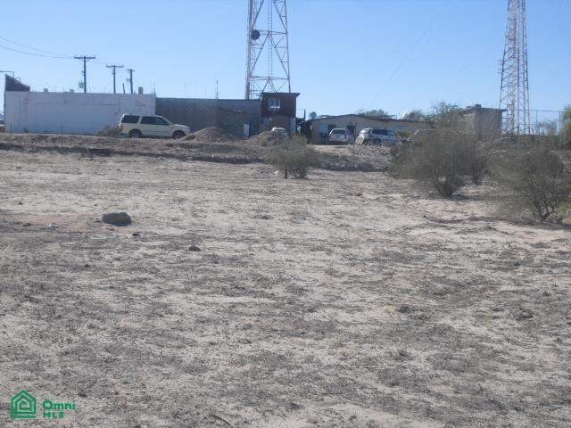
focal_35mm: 63
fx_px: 1039
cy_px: 214
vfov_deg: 23.3
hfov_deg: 30.7
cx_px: 286
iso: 64
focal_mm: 11.2
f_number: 10.6
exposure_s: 1/100
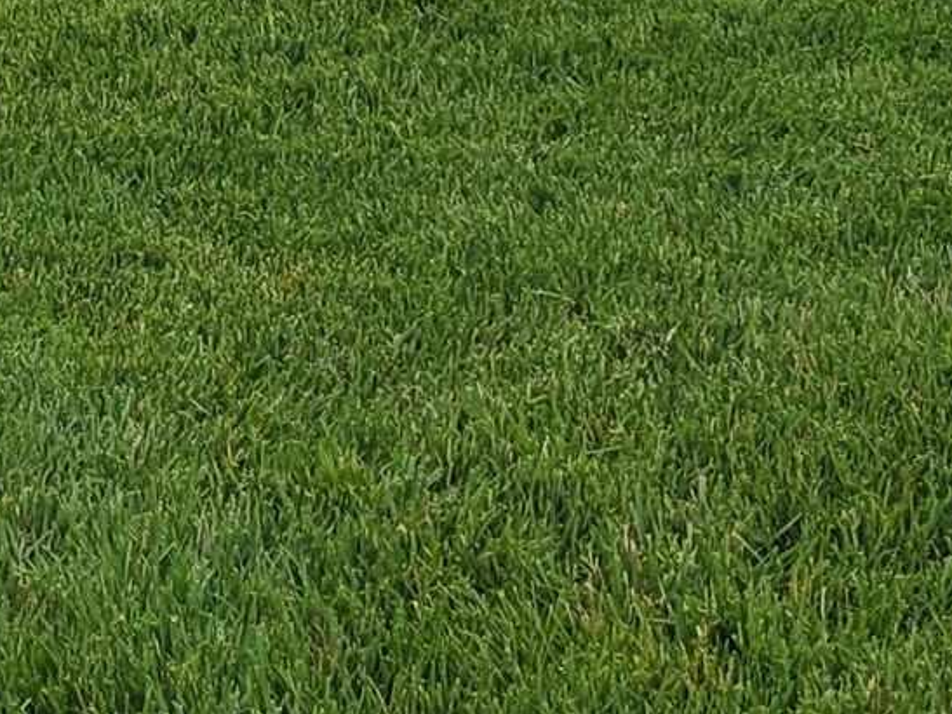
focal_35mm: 146
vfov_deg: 9.0
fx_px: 4014
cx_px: -609
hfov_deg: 12.6
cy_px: -1120
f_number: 1.8
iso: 40
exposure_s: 1/2897
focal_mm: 5.4
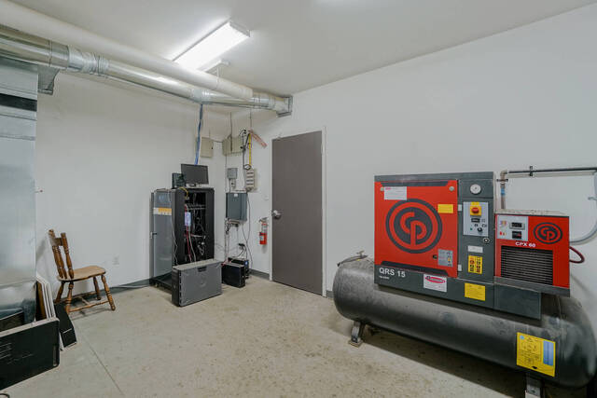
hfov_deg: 100.4
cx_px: 298
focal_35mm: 15
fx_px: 249
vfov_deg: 77.4
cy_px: 199
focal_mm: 10
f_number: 7.1
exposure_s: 1/10
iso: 640
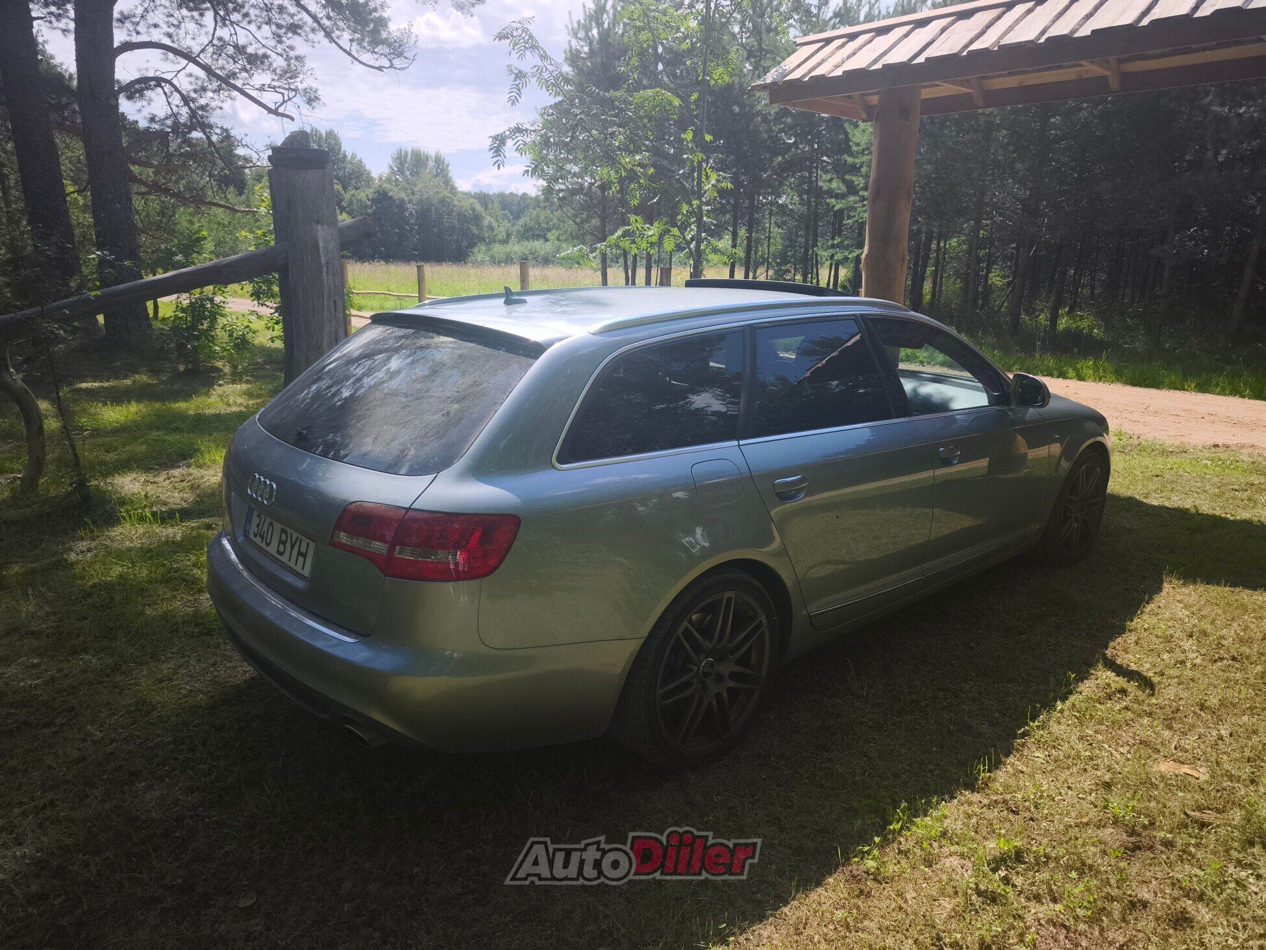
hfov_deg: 73.9
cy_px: 475
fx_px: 841
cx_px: 633
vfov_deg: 58.9
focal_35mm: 23
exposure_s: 1/3830
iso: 64
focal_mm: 6.57
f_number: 1.6
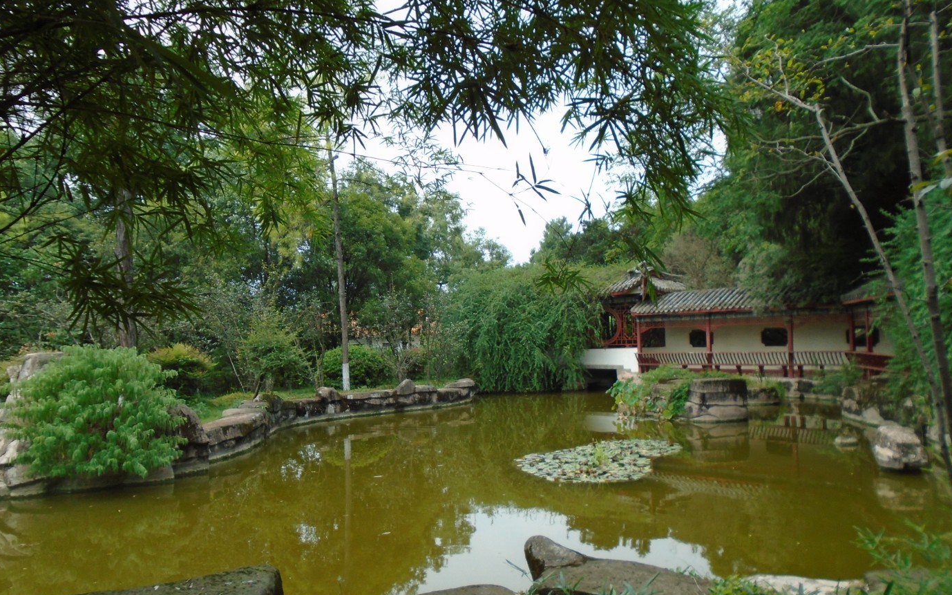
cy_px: 318
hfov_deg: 66.5
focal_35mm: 28
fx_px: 726
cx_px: 481
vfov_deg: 44.5
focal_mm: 4.6
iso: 100
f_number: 3.2
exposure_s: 1/500
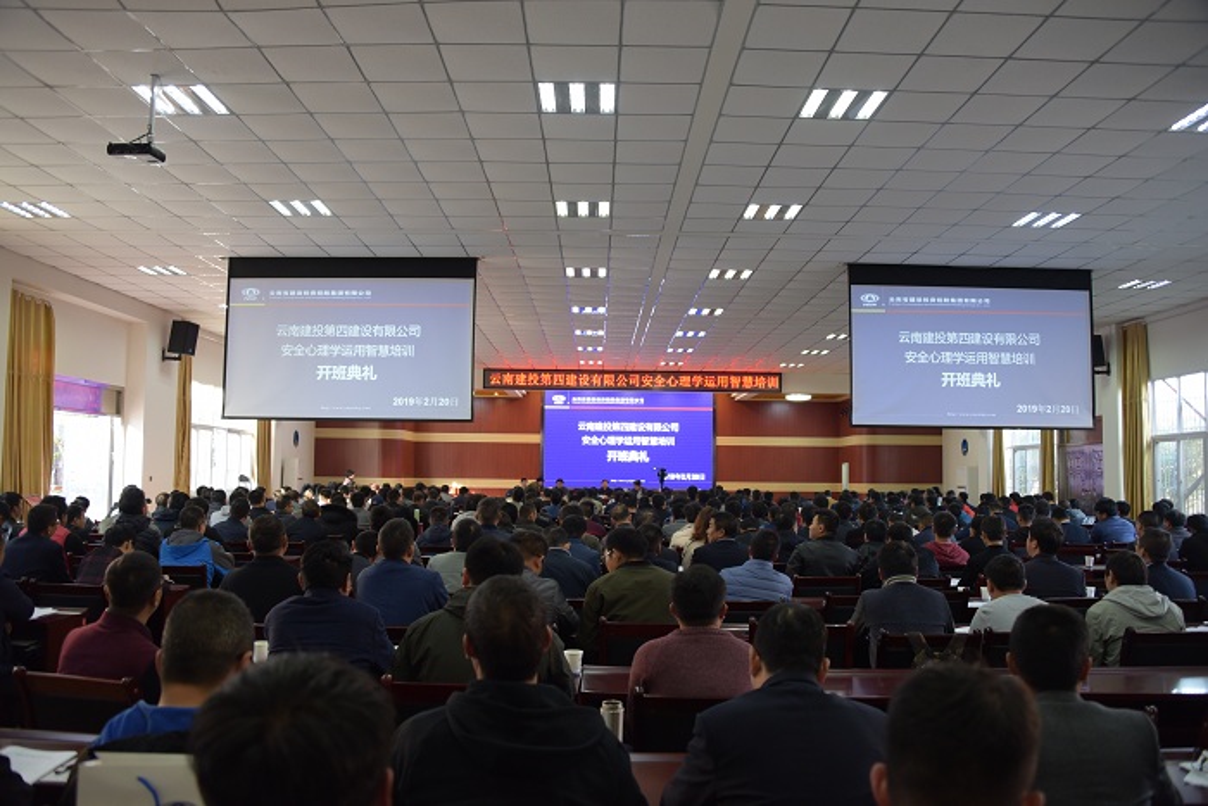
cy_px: 403
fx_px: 940
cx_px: 604
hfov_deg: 65.5
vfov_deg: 46.4
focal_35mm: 28
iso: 1100
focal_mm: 28
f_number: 3.5
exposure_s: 1/50
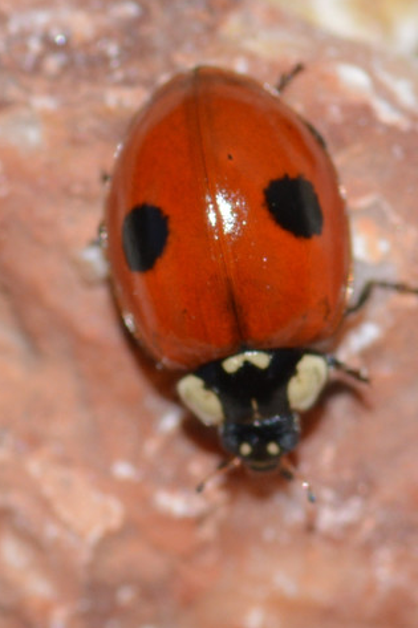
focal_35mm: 203
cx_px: 234
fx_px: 3538
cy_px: 295
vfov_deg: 10.1
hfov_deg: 6.8
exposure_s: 1/200
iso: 100
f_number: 14
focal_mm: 100
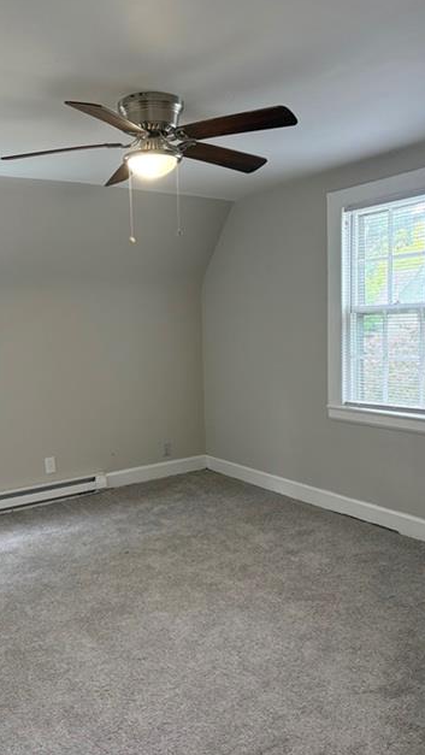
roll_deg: +1.9
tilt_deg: -5.7
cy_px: 382
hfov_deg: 40.0
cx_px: 168
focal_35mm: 29
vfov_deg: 66.1
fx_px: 581
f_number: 1.6
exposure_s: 1/60
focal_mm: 5.96
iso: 160
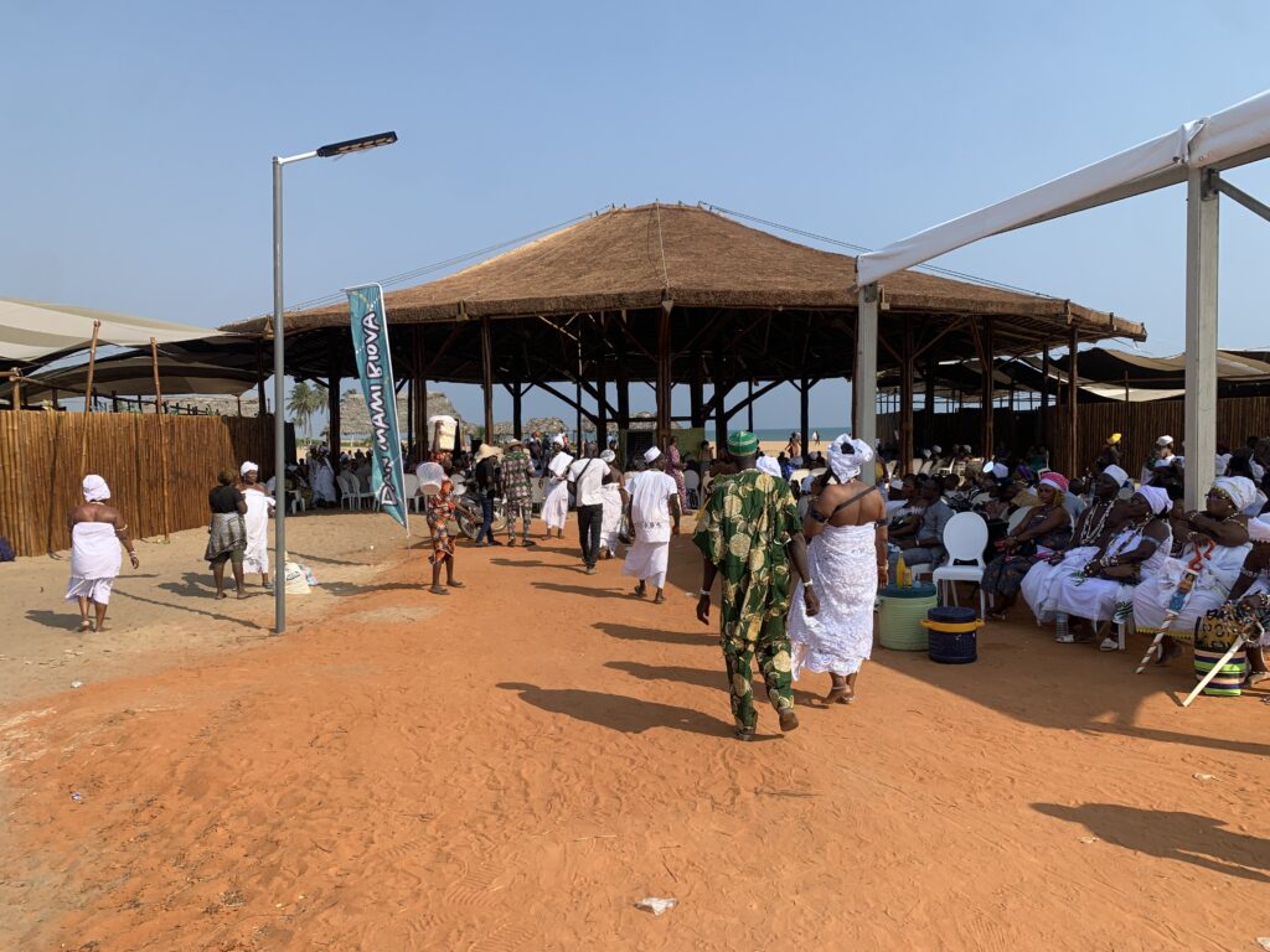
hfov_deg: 67.3
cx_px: 635
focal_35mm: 26
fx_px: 954
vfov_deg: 53.1
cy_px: 476
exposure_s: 1/1953
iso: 25
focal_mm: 4.25
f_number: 1.8
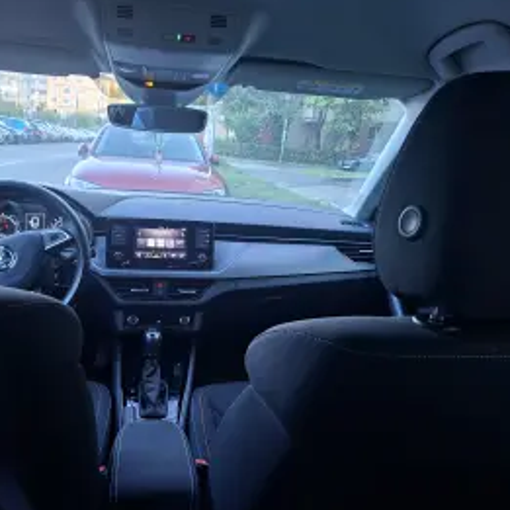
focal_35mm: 28
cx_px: 195
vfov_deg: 57.3
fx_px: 467
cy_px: 258
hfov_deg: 56.7
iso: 160
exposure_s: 1/50
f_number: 1.8
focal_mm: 5.54
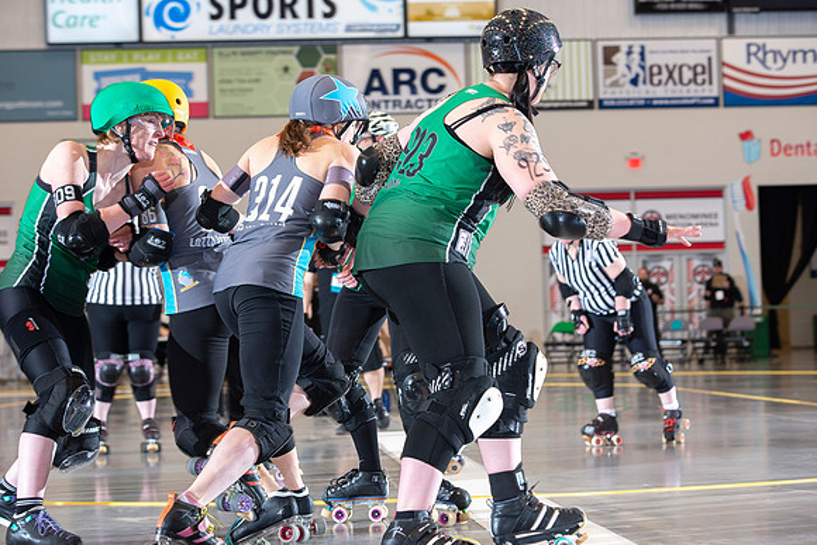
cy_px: 272
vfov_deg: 15.9
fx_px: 1952
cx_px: 408
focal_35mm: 86
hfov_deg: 23.6
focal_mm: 86
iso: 640
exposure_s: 1/160
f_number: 5.6
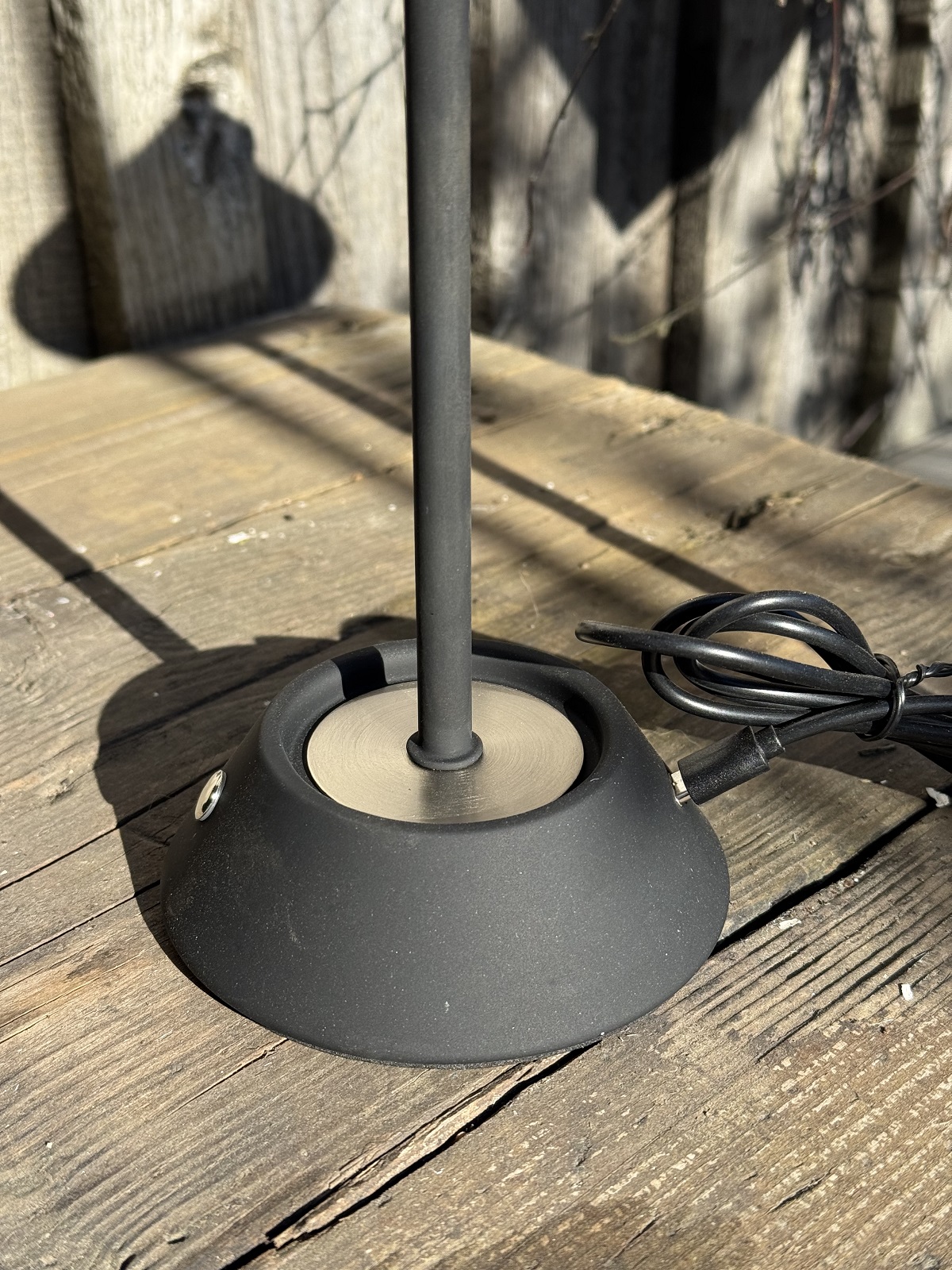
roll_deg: -0.7
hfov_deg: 30.3
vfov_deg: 39.7
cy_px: 635
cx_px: 476
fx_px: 1760
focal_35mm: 48
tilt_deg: -28.8
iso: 64
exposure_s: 1/1818
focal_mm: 6.76
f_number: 1.78
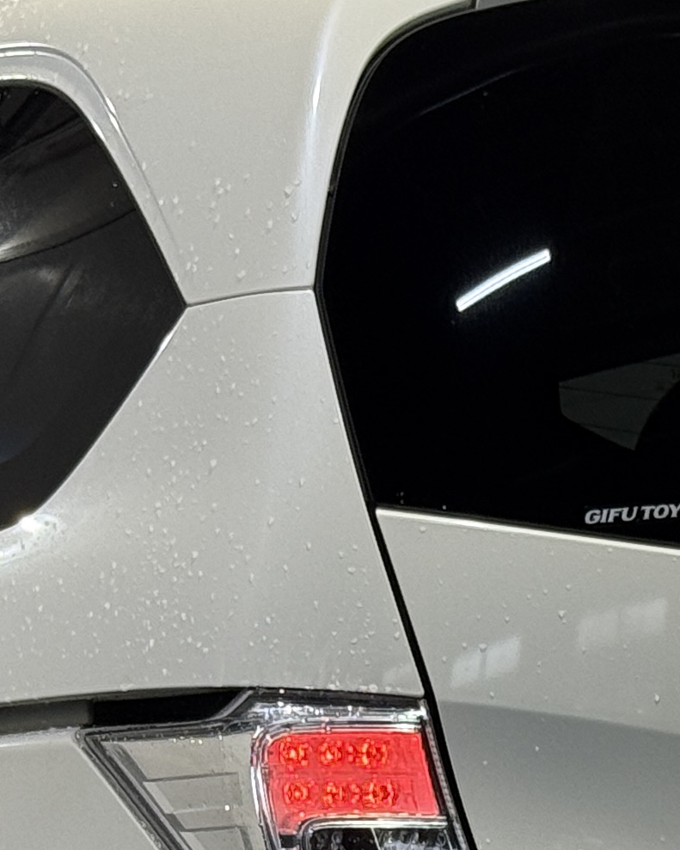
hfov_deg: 8.1
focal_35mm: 191
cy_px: 943
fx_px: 4806
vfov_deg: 10.0
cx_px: 297
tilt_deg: -0.4
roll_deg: +0.7
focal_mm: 6.76
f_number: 1.78
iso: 80
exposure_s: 1/60
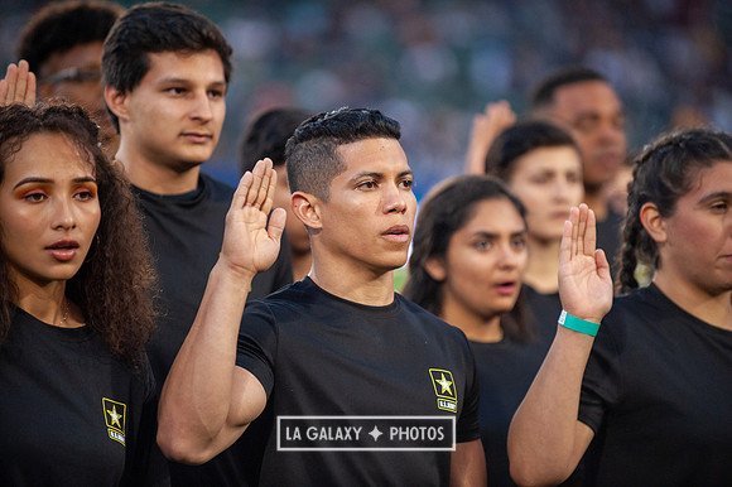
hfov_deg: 10.3
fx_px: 4064
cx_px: 366
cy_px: 244
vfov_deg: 6.9
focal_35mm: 200
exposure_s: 1/1000
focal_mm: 200
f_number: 2.8
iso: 1600
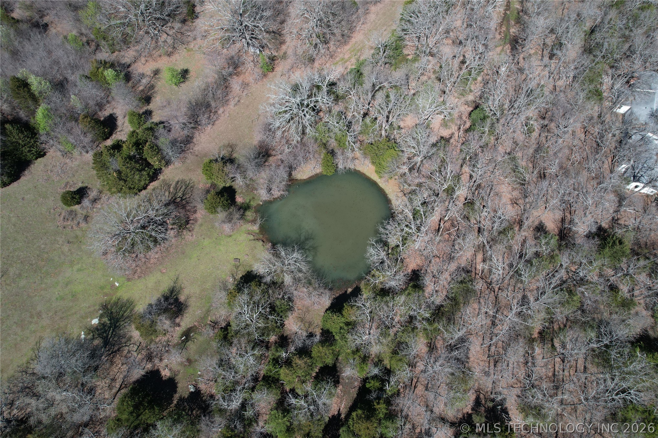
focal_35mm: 22
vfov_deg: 57.2
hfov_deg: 78.6
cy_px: 219
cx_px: 329
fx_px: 402
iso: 200
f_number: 2.8
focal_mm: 8.38
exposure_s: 1/2500
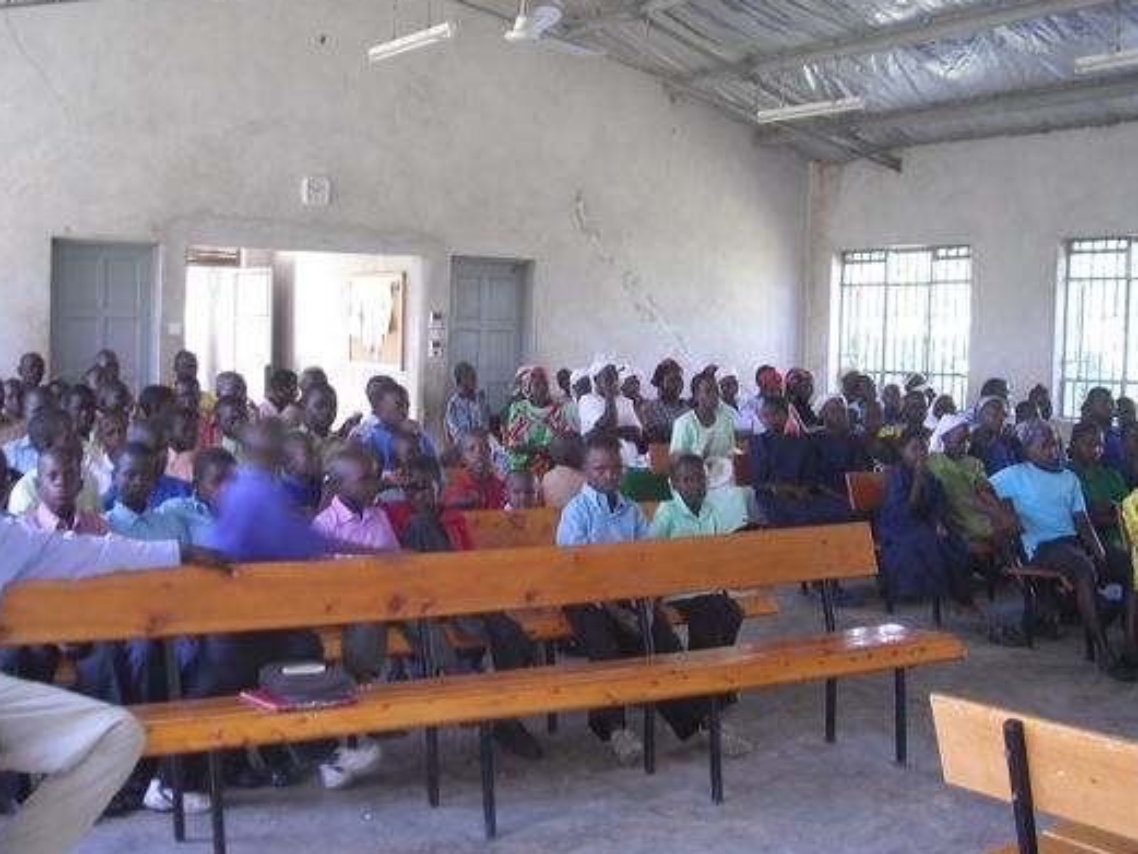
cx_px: 515
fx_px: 1414
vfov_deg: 33.6
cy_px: 439
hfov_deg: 43.8
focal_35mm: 43
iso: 64
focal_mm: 5.7
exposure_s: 1/11
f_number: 2.8
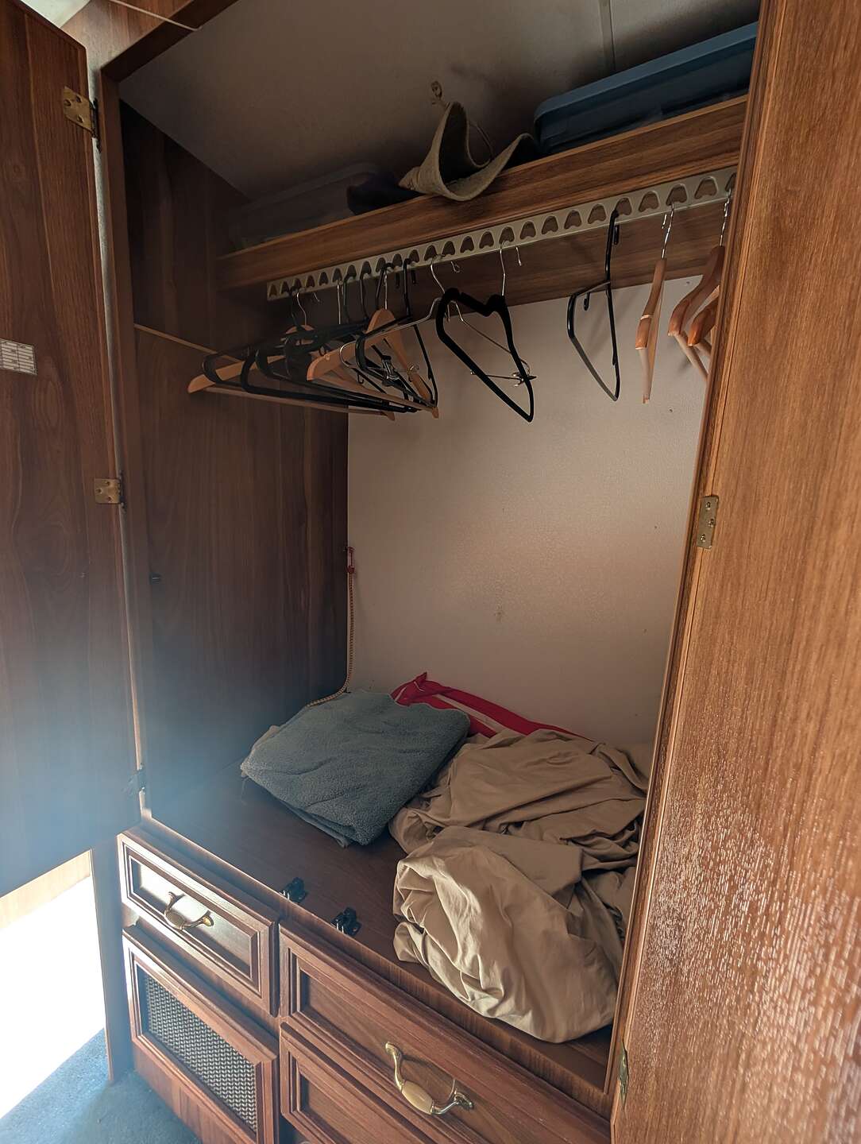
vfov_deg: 110.5
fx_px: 397
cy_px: 572
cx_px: 430
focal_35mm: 12
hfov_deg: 94.6
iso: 86
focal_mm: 2.02
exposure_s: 1/77.9
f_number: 1.7
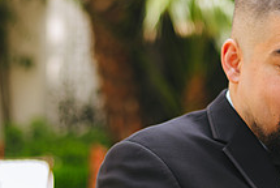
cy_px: 136
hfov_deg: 13.1
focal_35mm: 153
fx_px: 1192
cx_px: 320
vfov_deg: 9.0
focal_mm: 50
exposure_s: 1/800
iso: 400
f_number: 2.2
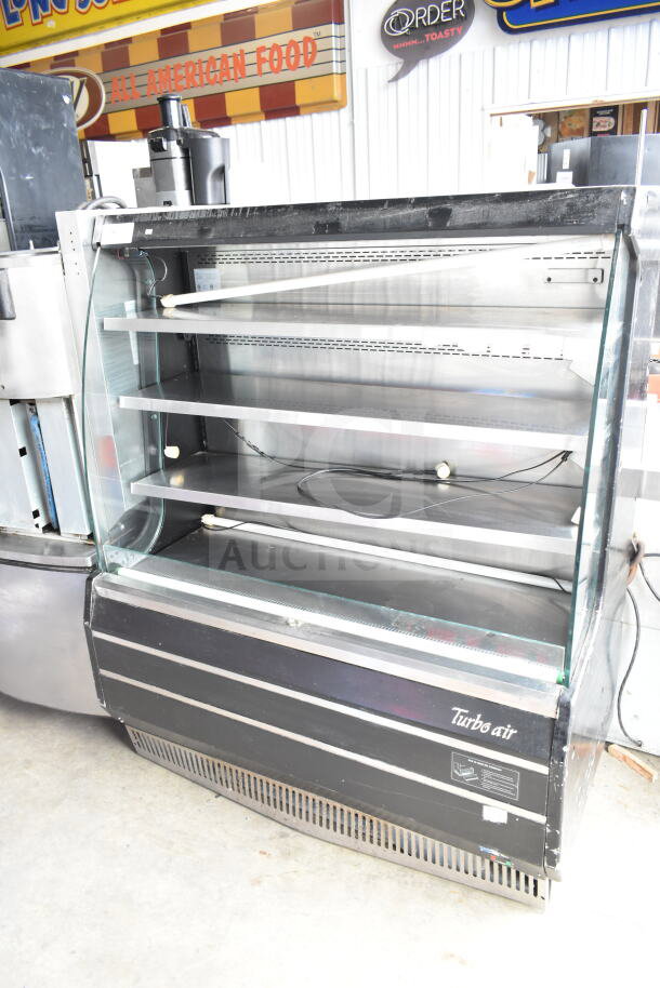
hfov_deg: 48.0
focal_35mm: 27
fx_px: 742
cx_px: 330
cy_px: 494
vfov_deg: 67.4
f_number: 5
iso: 1600
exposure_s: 1/100
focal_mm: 18
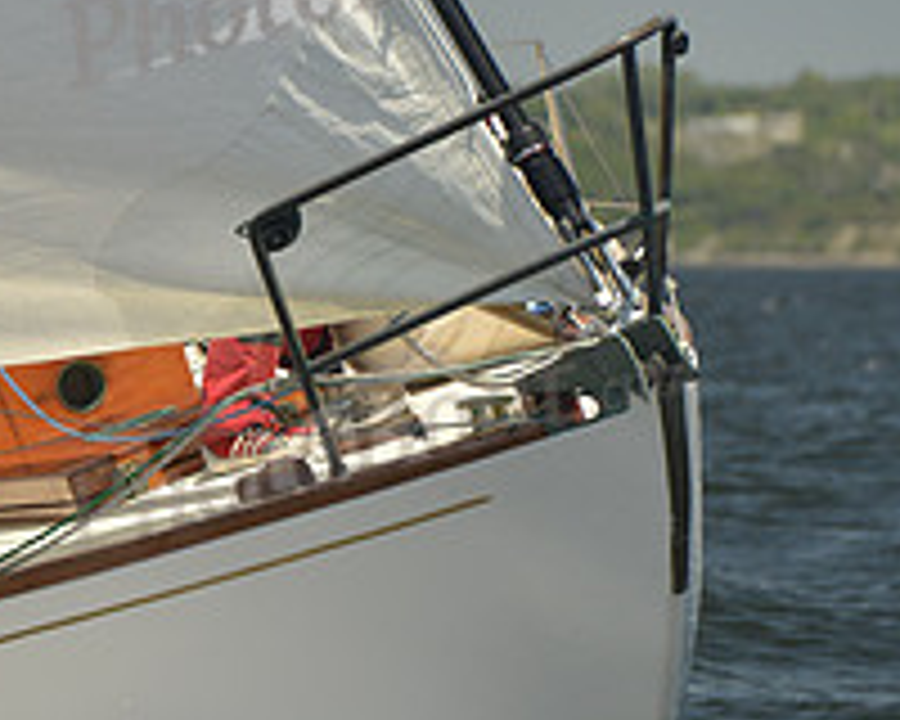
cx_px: -166
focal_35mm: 531
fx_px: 14144
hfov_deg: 3.6
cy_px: 268
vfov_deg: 2.9
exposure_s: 1/800
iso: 280
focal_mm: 195
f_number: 7.1
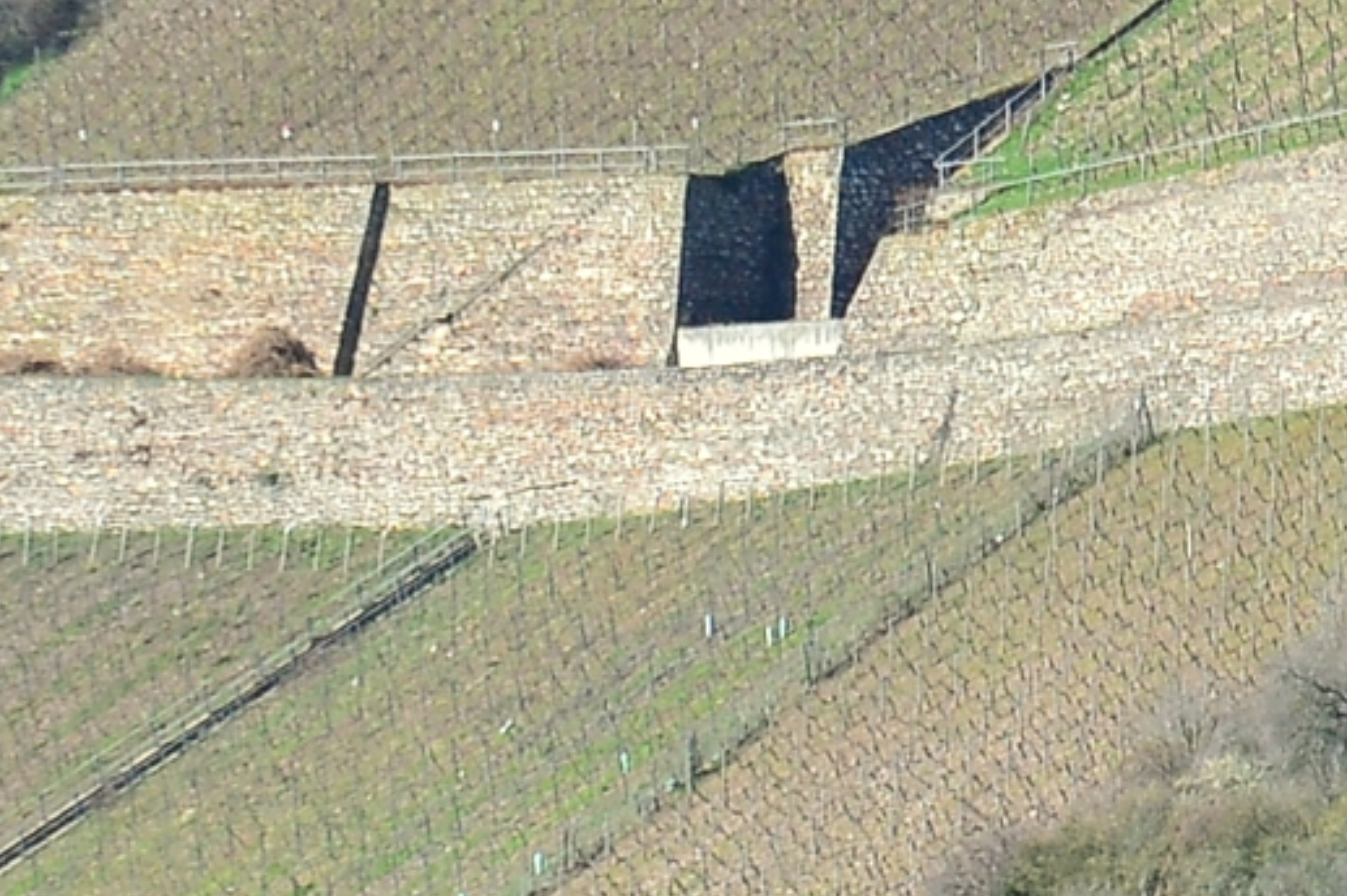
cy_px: 146
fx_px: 28733
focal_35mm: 768
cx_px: 2736
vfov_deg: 1.8
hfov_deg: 2.7
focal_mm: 105
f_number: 10
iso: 400
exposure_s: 1/250
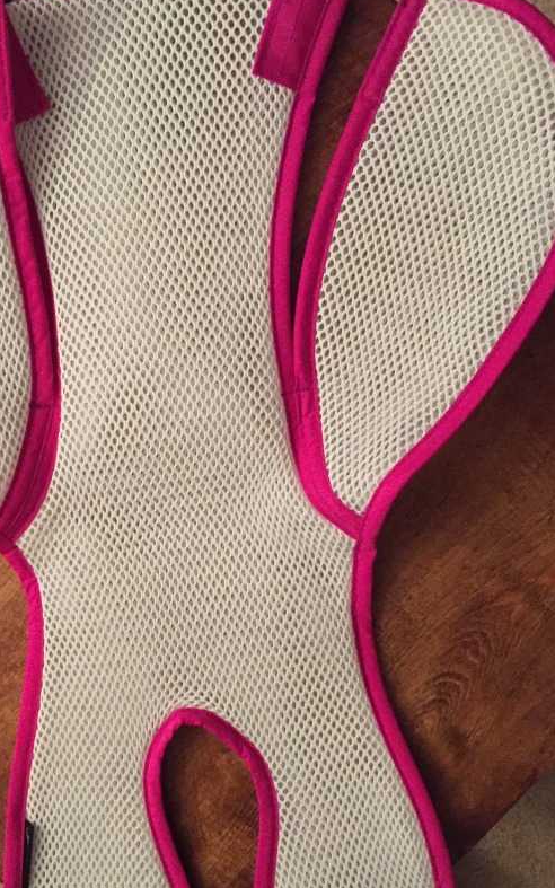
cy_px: 475
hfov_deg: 31.6
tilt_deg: -81.2
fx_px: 968
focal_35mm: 40
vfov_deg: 49.2
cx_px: 160
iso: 400
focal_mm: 4.15
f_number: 2.2
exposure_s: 1/15
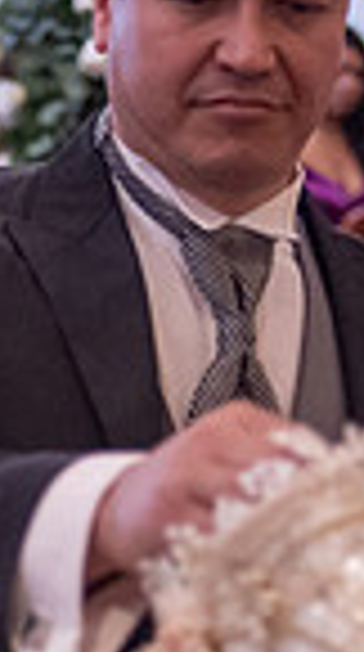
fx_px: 2536
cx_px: -9
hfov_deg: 8.2
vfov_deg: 14.6
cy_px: 407
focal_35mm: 147
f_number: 2
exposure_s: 1/250
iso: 2000
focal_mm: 35
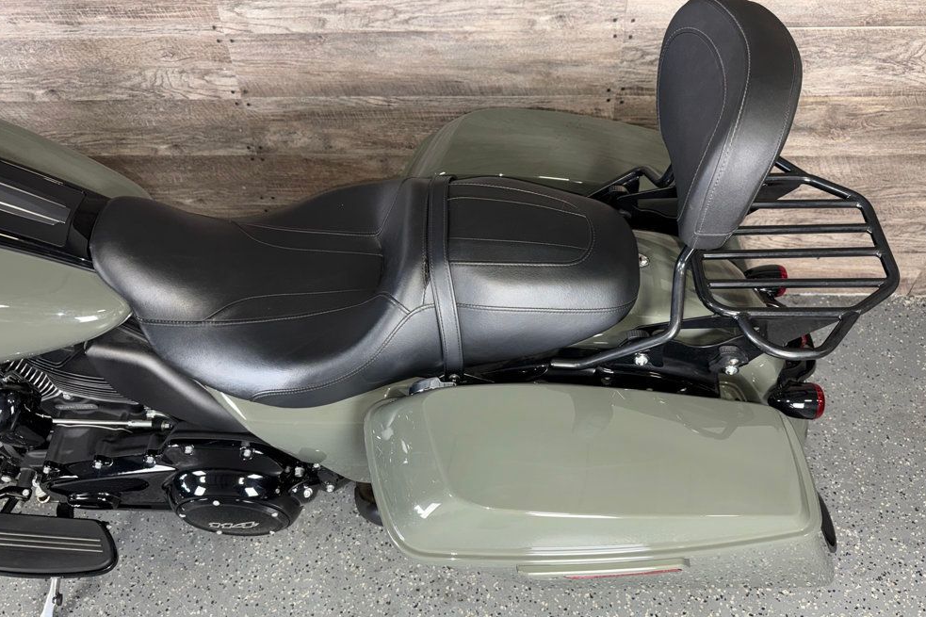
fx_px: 669
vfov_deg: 49.4
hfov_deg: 69.4
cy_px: 346
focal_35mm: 26
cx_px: 473
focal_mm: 6.76
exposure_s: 1/16
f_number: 1.78
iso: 80
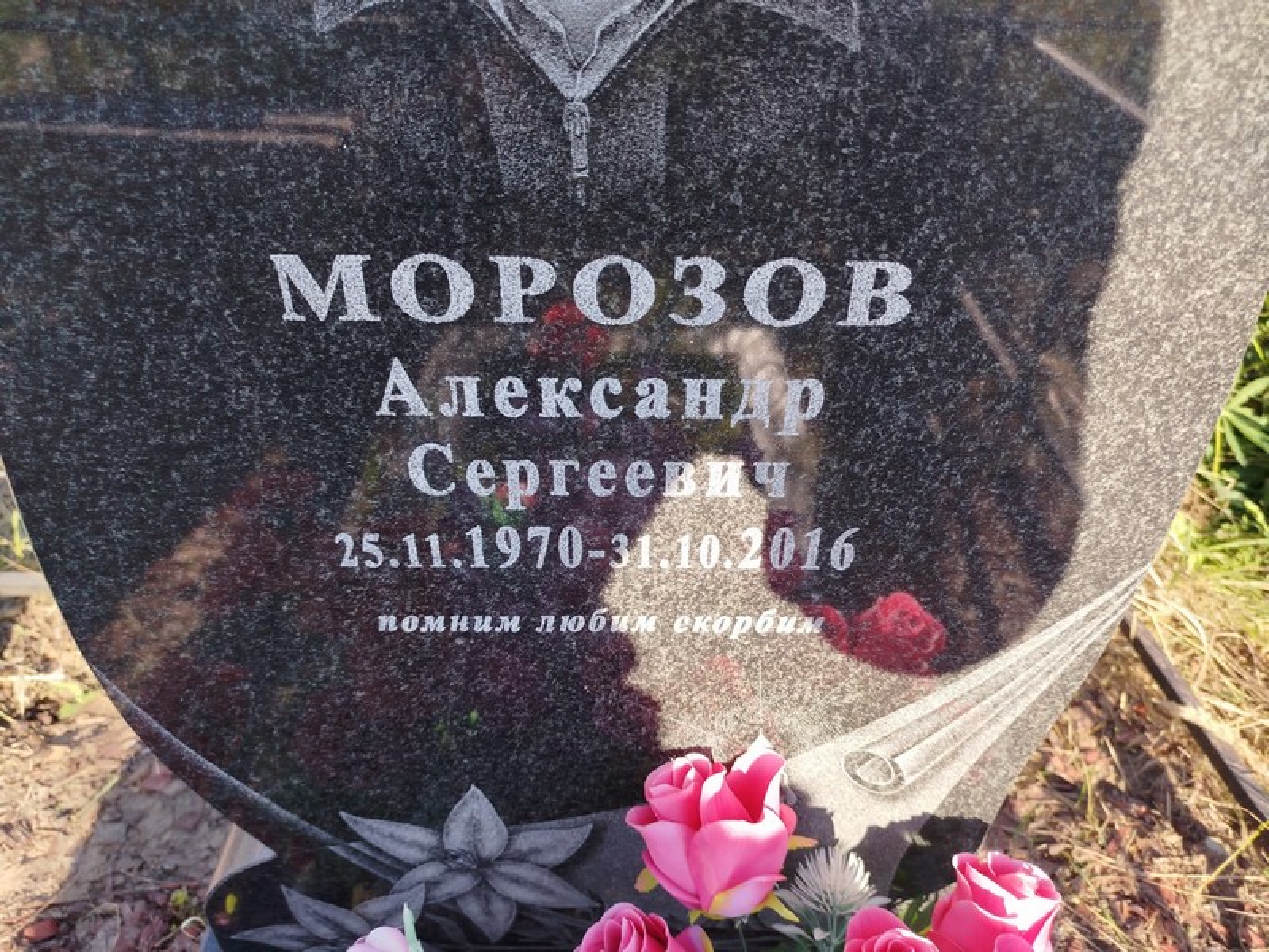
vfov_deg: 56.8
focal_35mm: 24
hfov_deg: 71.6
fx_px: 880
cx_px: 634
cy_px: 476
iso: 50
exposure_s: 1/219
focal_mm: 5.31
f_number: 1.7
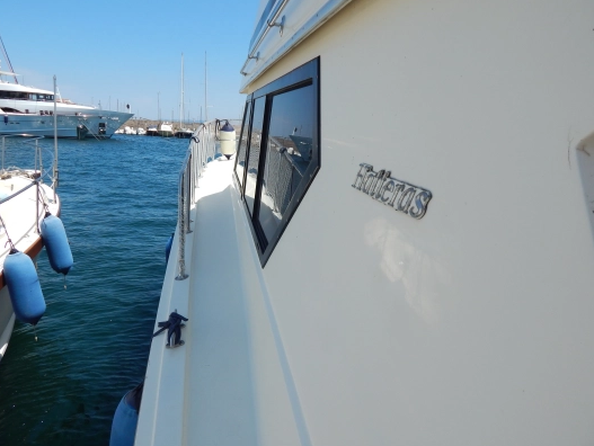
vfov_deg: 56.9
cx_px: 286
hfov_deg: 71.5
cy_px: 218
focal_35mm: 24
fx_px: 412
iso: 125
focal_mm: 4
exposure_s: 1/640
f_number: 6
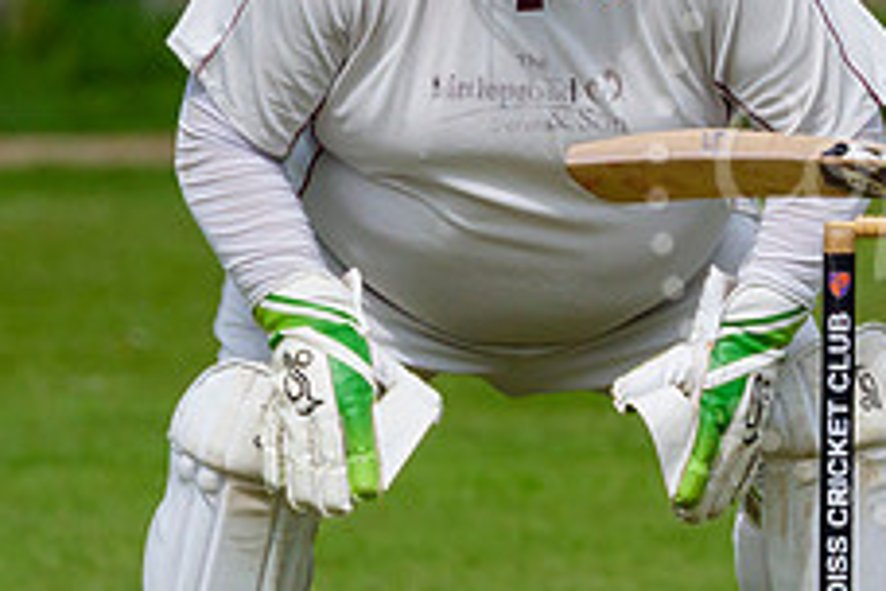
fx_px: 62261
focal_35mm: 2530
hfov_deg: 0.8
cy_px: -17
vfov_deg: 0.5
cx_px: 957
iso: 320
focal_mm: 400
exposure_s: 1/2000
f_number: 5.6
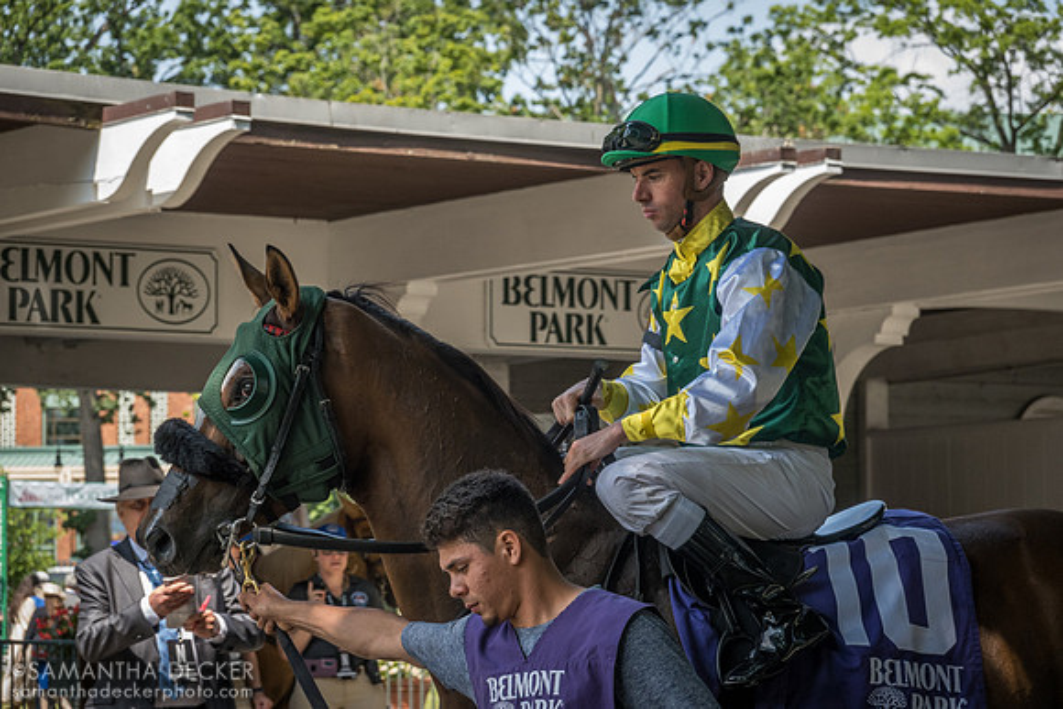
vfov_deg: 11.1
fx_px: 3662
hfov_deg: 16.5
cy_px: 354
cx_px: 532
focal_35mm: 124
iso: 160
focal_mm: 45.23
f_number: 4.5
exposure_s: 1/250
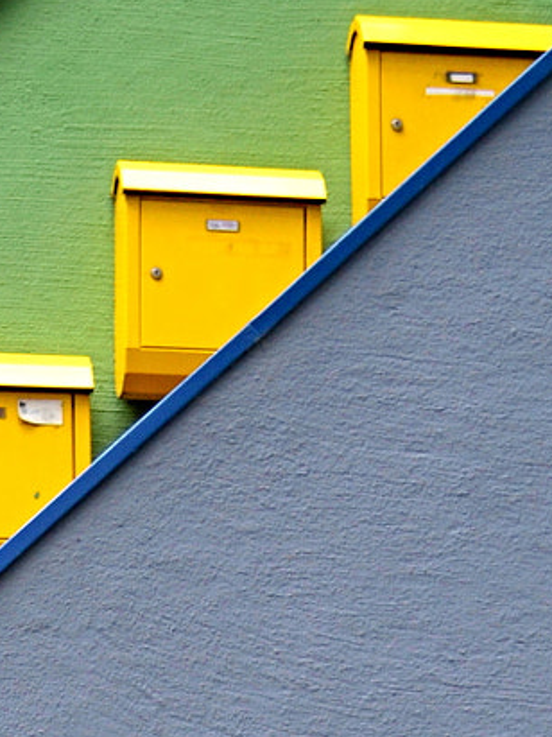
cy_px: 1313
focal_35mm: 146
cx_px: 168
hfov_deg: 10.1
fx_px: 3106
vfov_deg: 12.4
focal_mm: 26
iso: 400
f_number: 4.2
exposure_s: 1/50
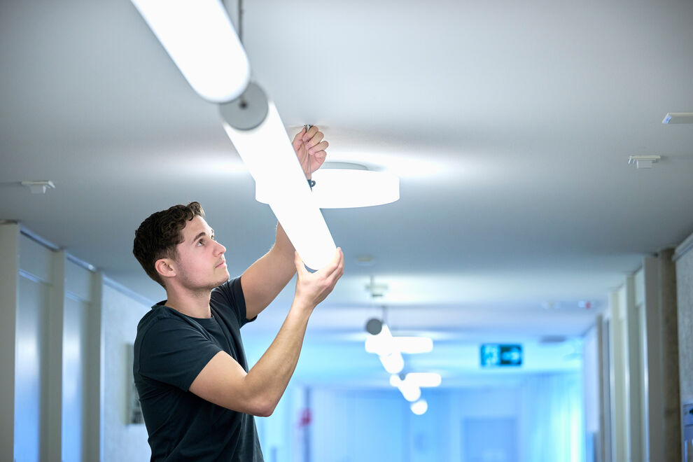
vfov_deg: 14.1
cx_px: 346
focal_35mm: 97
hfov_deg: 21.0
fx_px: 1867
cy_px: 231
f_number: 2.8
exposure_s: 1/320
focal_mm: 97
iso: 800
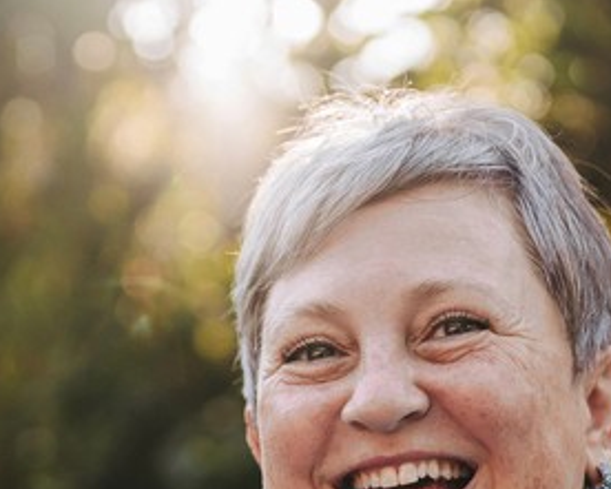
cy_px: 797
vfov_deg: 10.0
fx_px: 2695
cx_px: 35
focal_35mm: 149
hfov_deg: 12.8
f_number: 1.8
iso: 320
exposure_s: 1/1250
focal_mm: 35
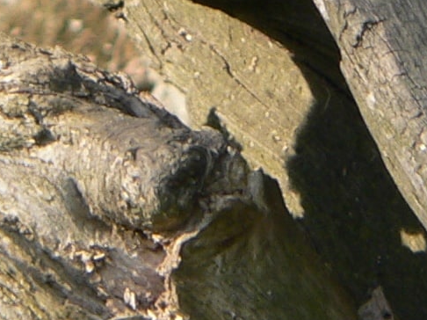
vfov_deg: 1.3
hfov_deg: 1.8
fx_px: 13895
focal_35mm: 1127
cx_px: 85
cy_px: -233
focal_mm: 47.5
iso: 80
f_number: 4
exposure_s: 1/160
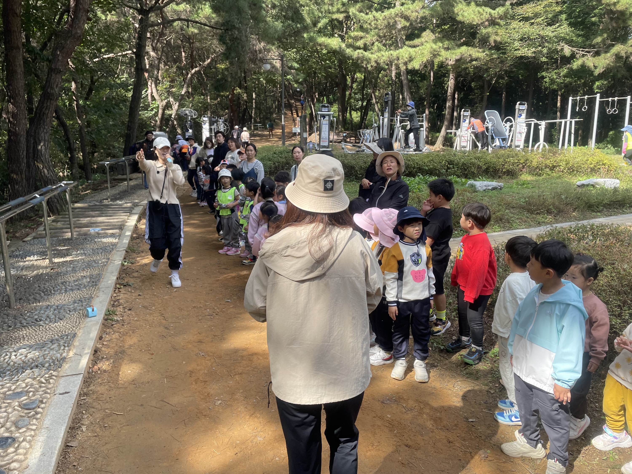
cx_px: 316
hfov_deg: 67.3
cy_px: 237
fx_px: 475
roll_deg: -1.0
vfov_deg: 53.1
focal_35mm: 26
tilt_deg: -9.8
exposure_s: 1/785
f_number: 1.6
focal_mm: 4.2
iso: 32
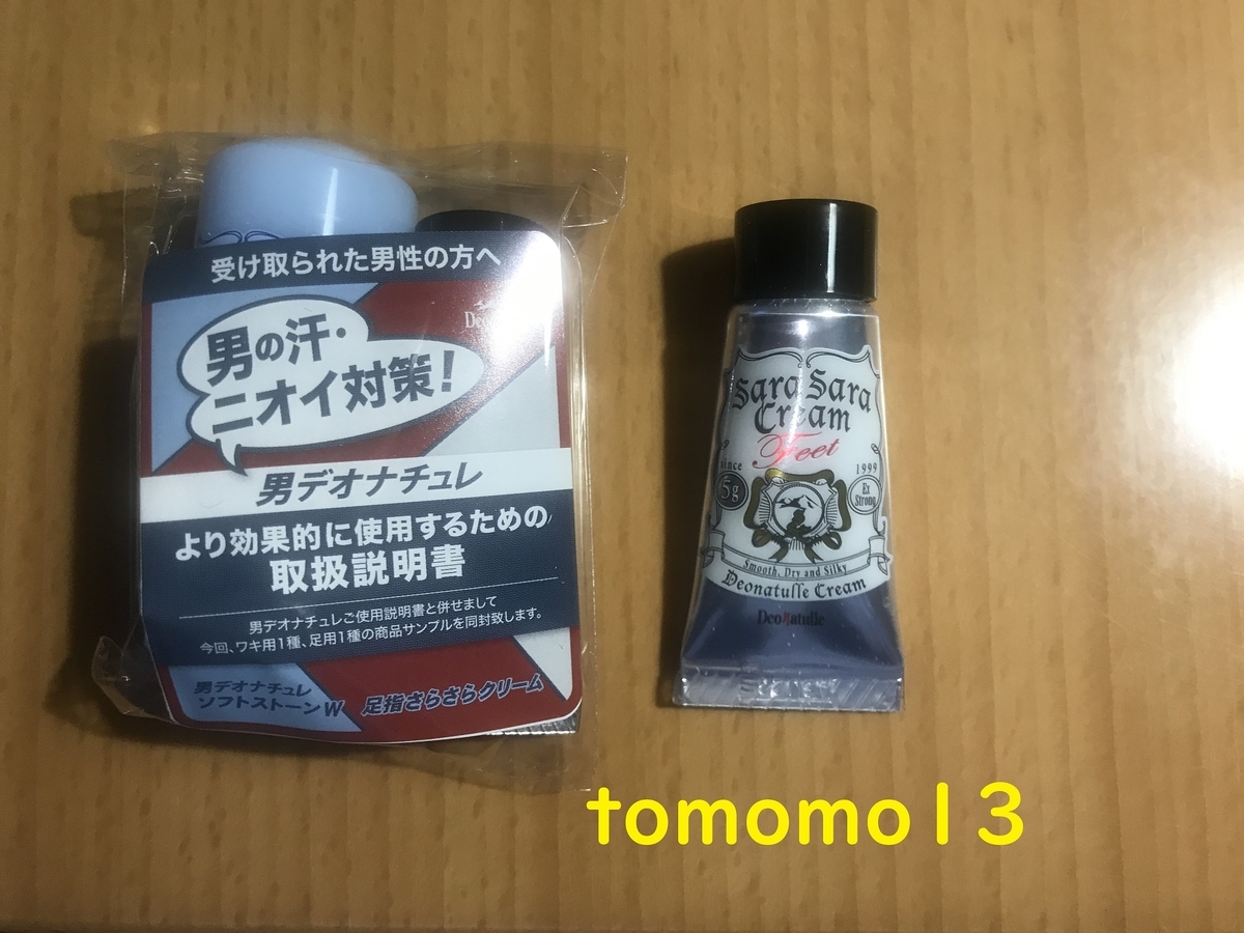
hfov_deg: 63.4
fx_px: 1006
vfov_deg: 49.7
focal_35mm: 28
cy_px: 466
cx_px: 622
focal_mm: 3.99
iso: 40
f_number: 1.8
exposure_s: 1/24
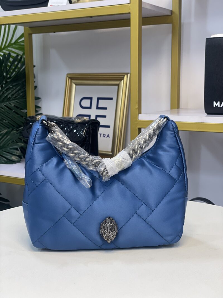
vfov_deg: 36.8
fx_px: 447
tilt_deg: -7.0
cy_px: 149
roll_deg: +0.4
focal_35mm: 52
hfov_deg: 28.0
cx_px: 112
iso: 80
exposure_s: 1/122
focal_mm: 6
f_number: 2
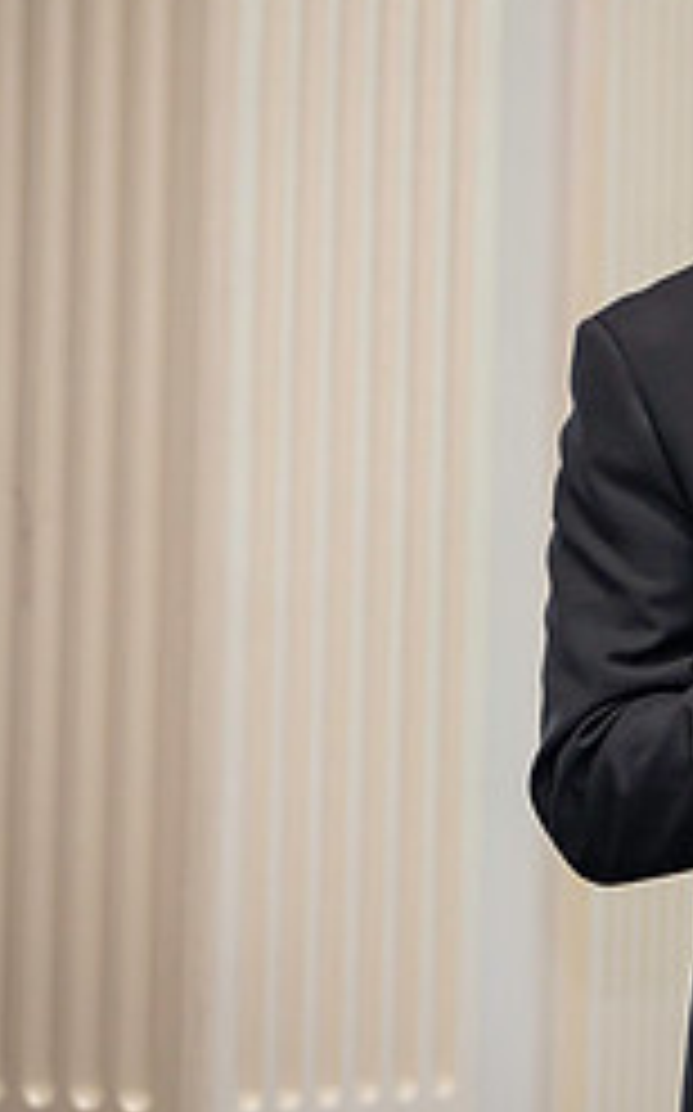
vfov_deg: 7.3
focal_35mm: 287
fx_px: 8688
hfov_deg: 4.5
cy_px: 477
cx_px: 1112
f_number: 3.5
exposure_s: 1/100
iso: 1000
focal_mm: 120
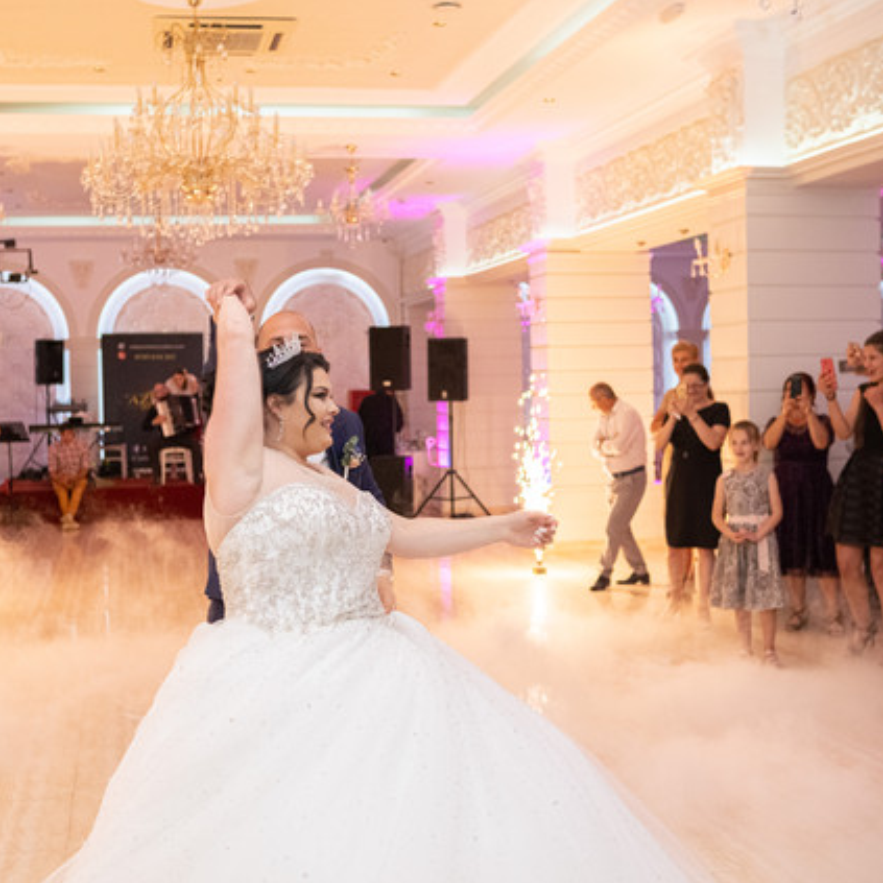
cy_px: 444
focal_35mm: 45
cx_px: 363
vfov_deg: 37.6
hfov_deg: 37.4
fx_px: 1299
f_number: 2.2
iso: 1600
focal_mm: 23
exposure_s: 1/125
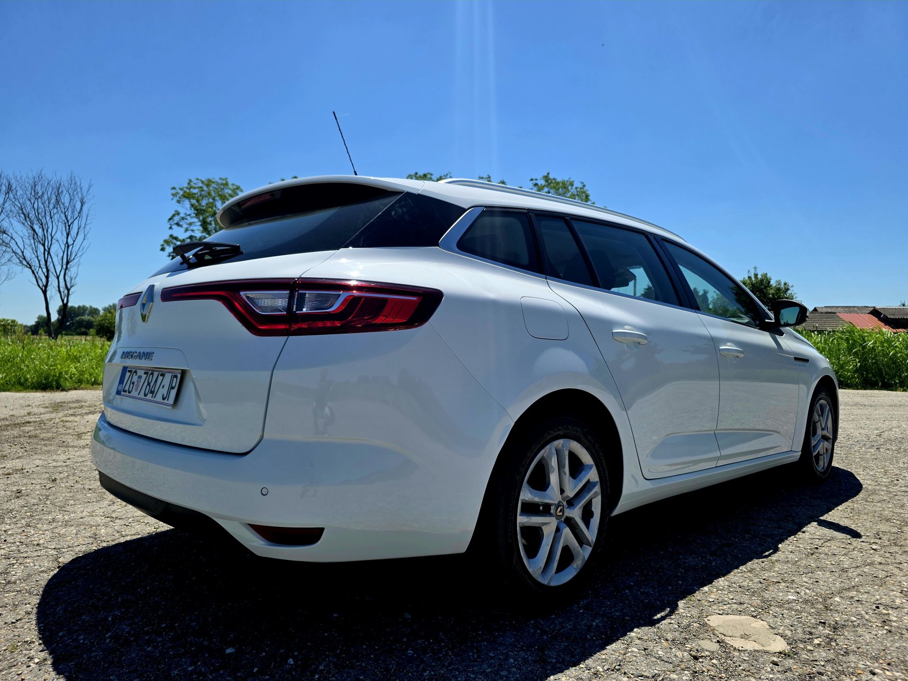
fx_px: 603
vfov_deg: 58.9
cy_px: 340
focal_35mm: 23
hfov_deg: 73.9
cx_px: 454
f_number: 1.7
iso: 80
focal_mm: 6.3
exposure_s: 1/10000
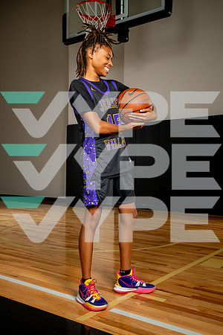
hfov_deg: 35.1
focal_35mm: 38
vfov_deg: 50.7
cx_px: 112
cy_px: 168
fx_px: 353
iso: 250
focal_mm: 38
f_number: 8
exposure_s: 1/500
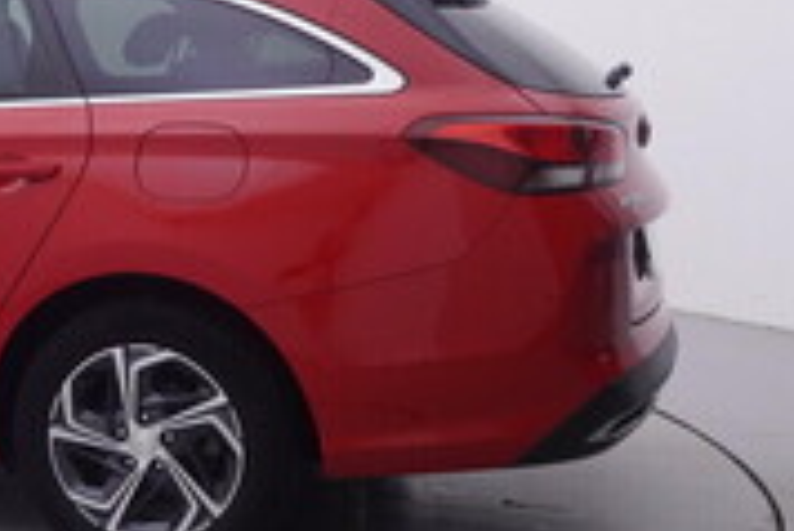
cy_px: 221
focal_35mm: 70
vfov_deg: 19.6
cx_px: -149
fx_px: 1535
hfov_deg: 26.0
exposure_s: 1/80
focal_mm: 15
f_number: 5
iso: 200
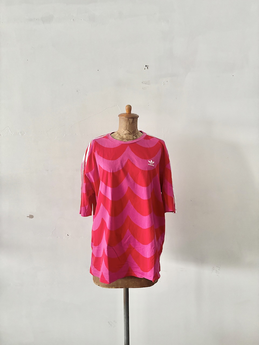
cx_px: 130
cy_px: 172
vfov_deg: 67.3
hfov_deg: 53.1
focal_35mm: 26
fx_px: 259
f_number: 1.6
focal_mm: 5.96
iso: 320
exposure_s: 1/60
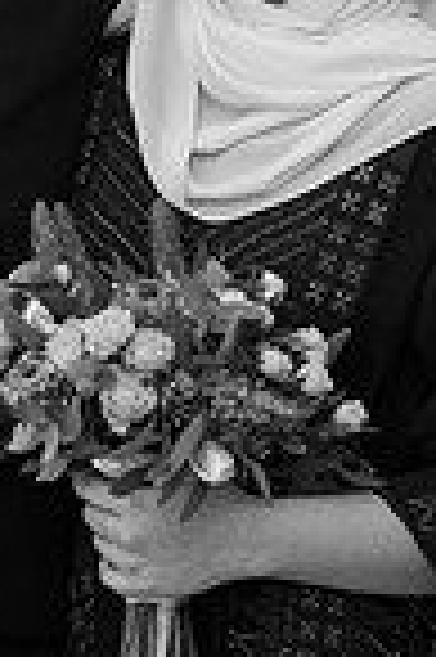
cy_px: 90
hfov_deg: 4.0
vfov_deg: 6.1
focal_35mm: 339
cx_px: 0
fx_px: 6173
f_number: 2.8
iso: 100
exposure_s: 1/1250
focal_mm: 110
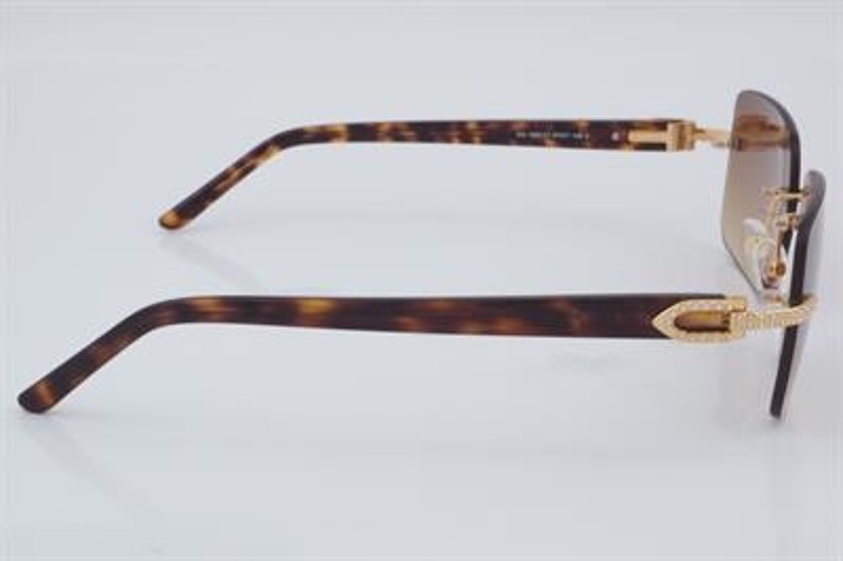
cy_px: 280
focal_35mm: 75
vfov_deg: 18.2
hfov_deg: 27.0
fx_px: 1755
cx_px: 422
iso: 100
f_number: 32
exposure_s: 1/4
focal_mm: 50
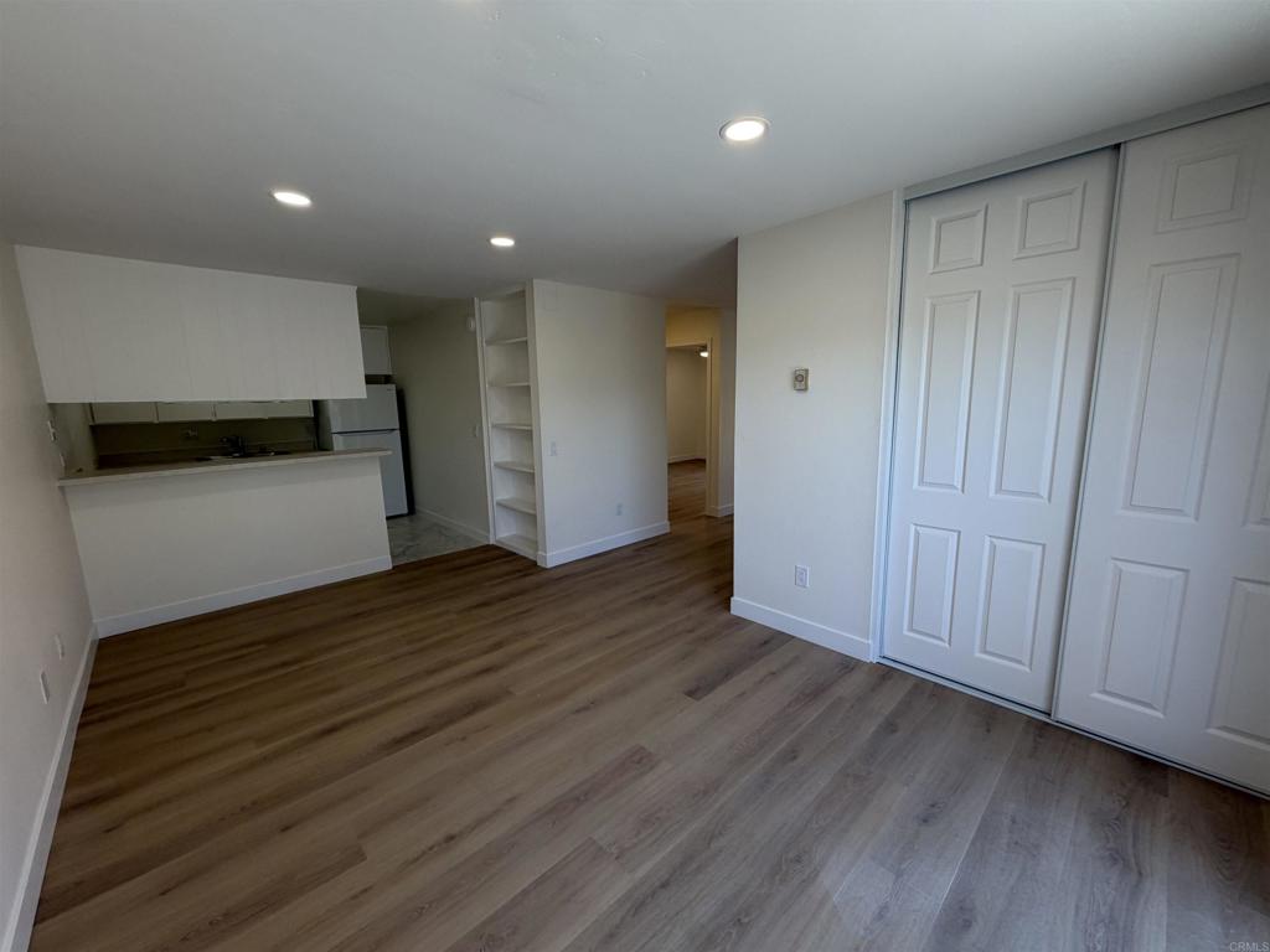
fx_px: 514
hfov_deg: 102.1
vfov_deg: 85.7
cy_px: 476
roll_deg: +2.0
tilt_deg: -8.6
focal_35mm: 14
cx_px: 635
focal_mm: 2.22
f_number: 2.2
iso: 64
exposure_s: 1/120
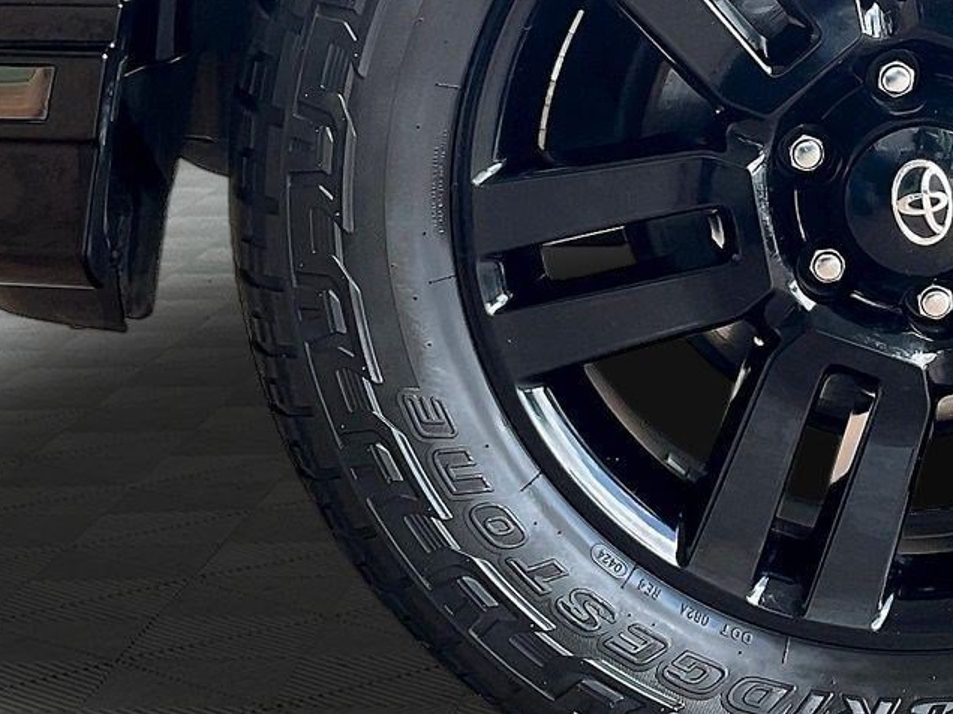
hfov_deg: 25.5
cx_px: 926
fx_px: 2010
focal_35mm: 73
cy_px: 85
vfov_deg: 19.8
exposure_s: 1/122
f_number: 1.8
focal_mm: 3
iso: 40
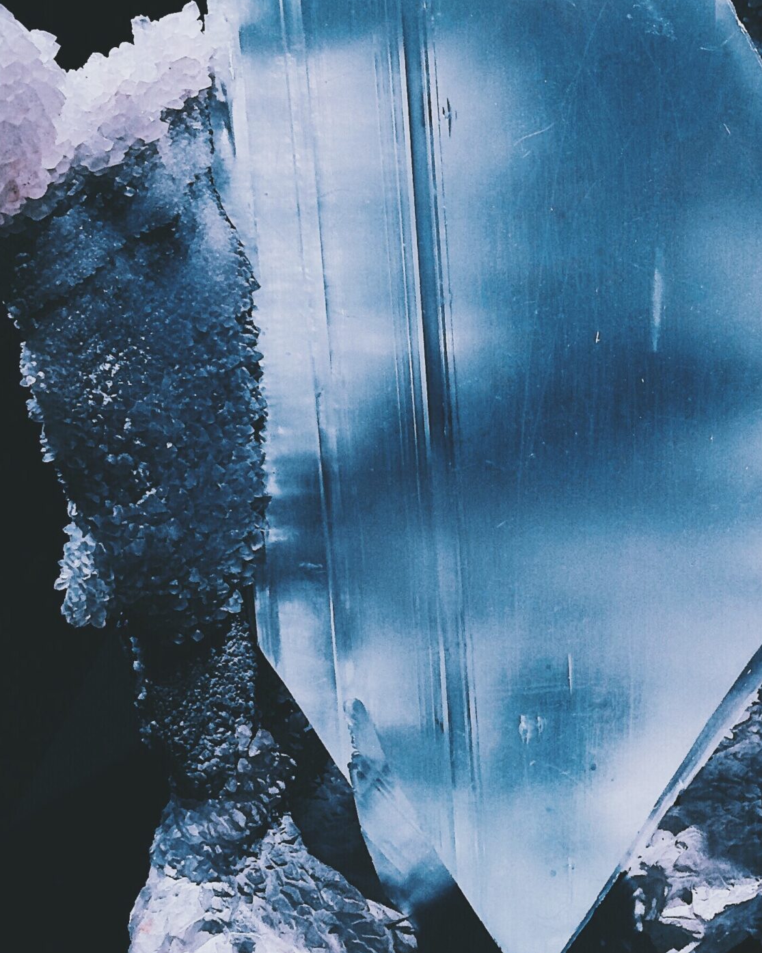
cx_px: 567
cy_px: 273
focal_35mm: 52
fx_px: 1466
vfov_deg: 35.4
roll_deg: +0.8
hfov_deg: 28.7
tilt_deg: -27.3
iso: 40
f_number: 2.2
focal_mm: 4.15
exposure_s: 1/30
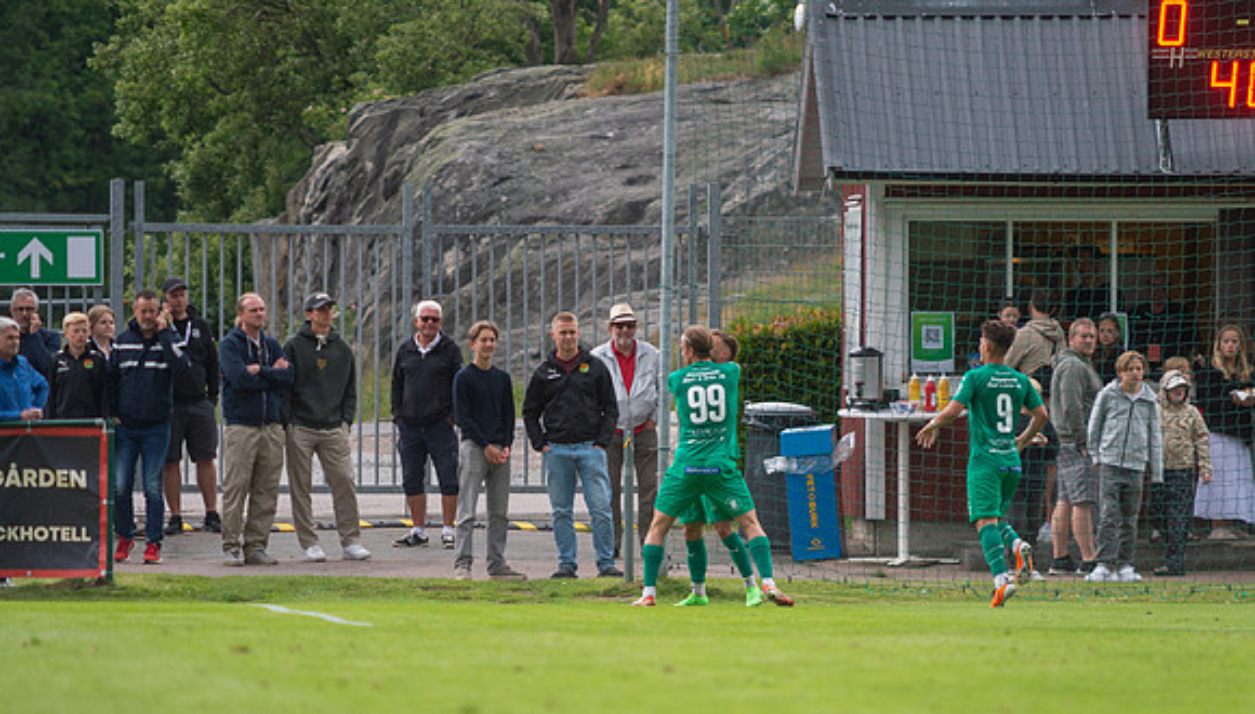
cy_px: 483
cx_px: 726
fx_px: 17939
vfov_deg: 2.3
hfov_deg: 4.0
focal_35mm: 538
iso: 800
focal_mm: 420
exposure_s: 1/1600
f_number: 4
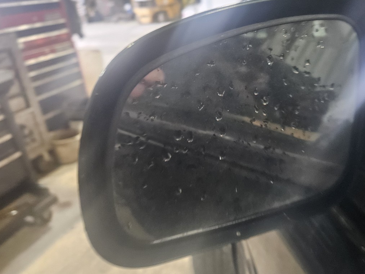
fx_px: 306
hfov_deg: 61.0
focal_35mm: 29
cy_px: 148
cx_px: 225
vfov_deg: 48.2
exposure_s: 1/24
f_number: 1.8
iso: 1000
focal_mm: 5.4
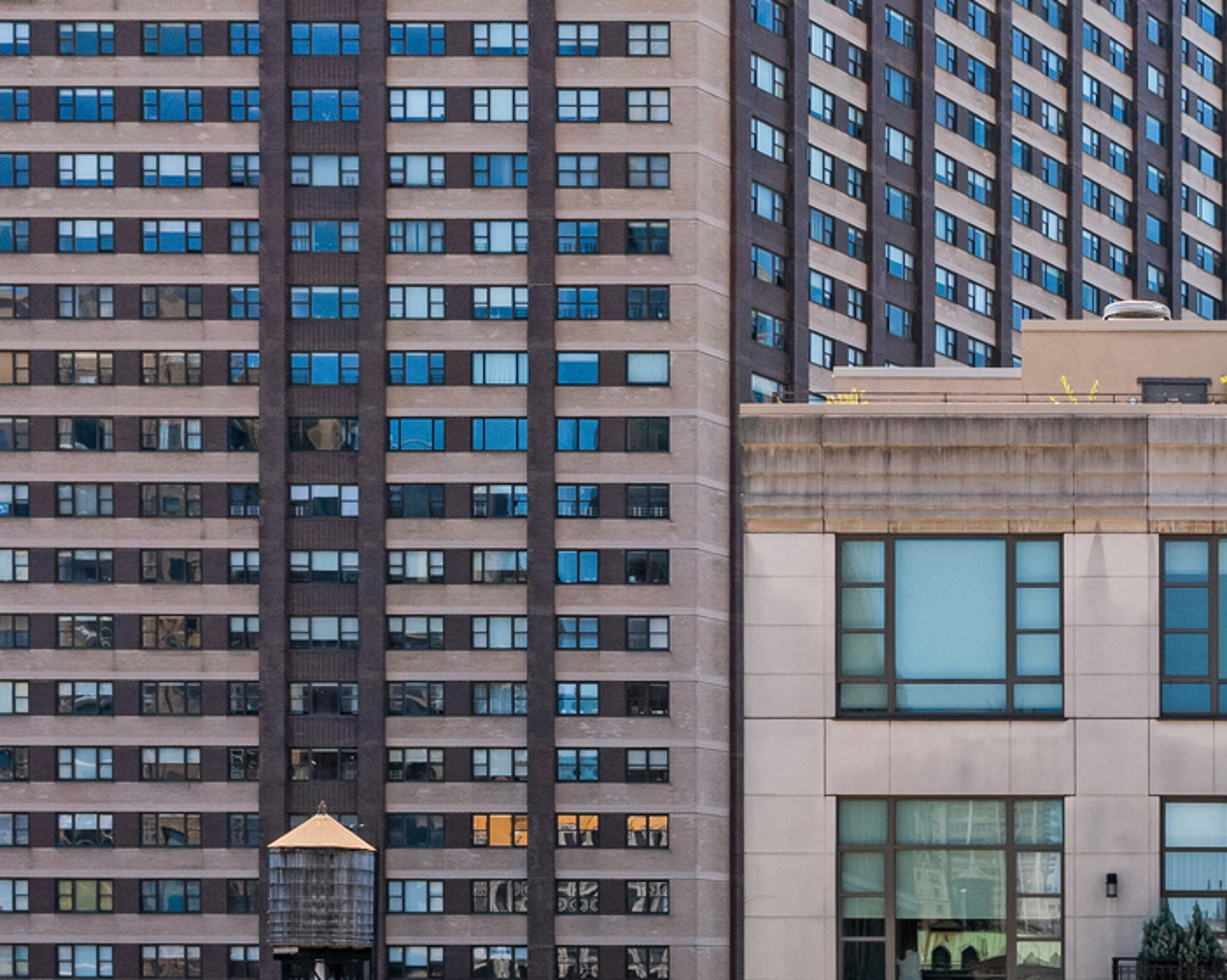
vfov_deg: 20.3
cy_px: 1056
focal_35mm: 72
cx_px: 1236
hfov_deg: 25.1
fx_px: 2613
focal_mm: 10.26
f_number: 4.5
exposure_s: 1/50
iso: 100
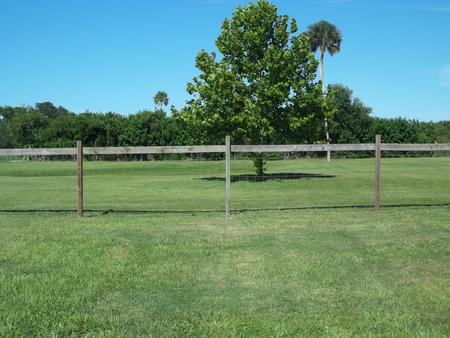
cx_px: 225
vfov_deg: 24.0
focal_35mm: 61
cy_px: 169
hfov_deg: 31.7
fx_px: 793
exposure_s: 1/800
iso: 64
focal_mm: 11
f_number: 4.1
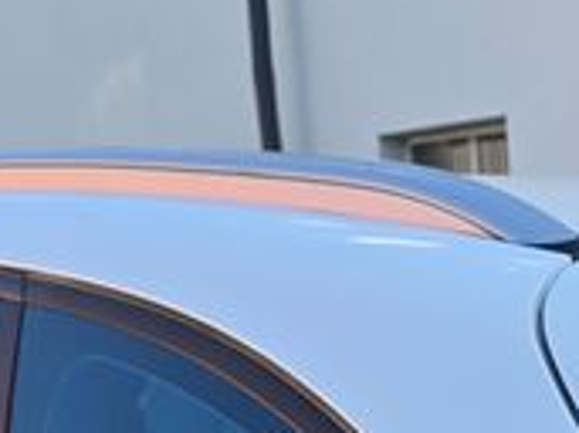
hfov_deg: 13.8
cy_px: 1194
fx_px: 2307
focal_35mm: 138
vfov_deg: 9.1
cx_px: 725
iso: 16
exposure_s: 1/180
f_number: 1.7
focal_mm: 6.3
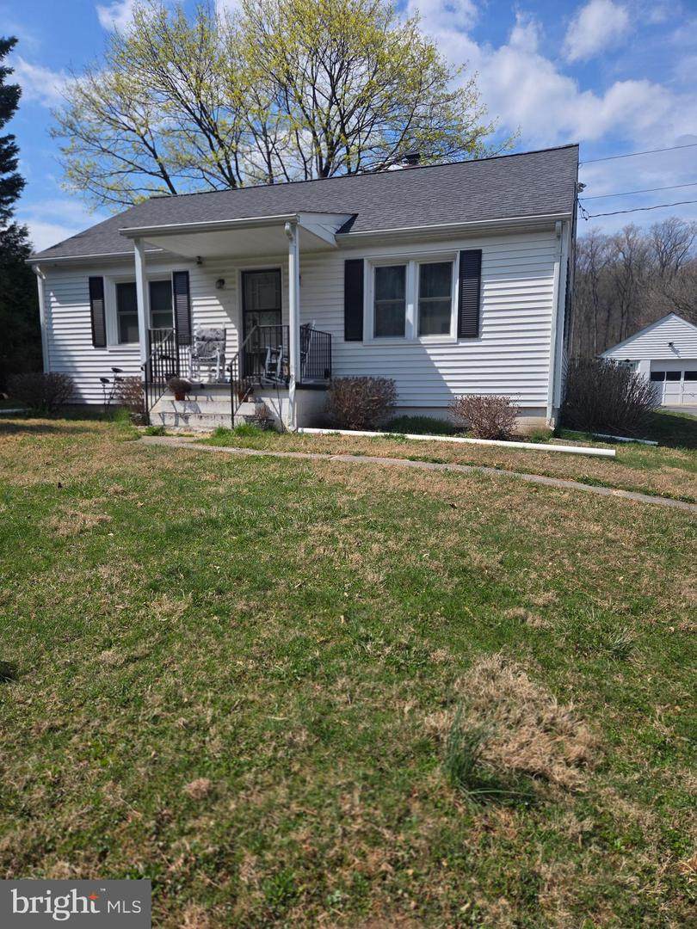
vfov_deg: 73.9
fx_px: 617
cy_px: 464
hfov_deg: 58.9
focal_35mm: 23
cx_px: 348
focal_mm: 5.4
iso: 80
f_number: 1.8
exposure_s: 1/6034
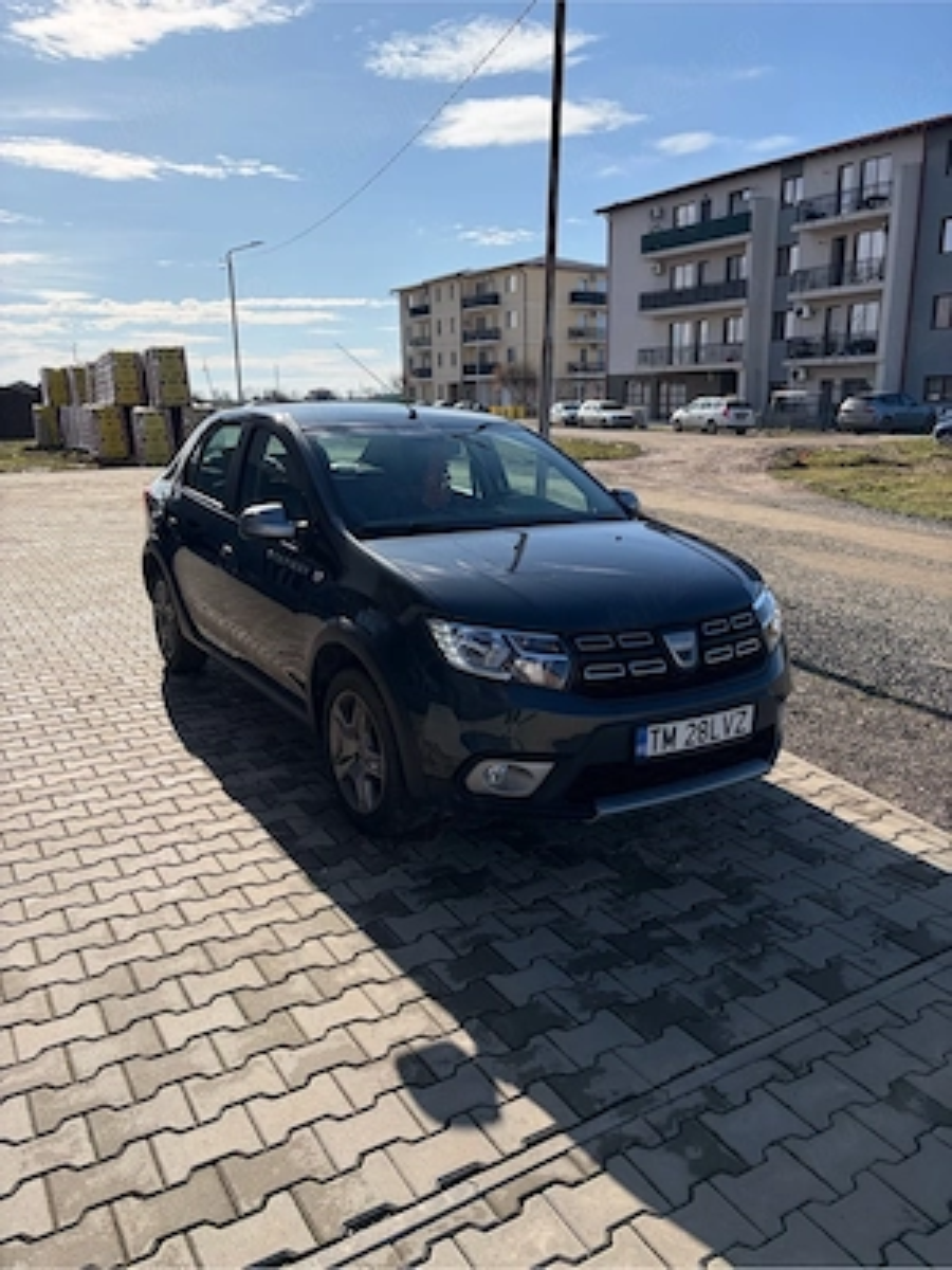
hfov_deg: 53.1
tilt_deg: -13.4
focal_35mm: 26
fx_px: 953
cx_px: 476
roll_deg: +0.6
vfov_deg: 67.3
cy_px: 635
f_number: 1.6
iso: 64
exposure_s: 1/6993
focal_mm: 5.96
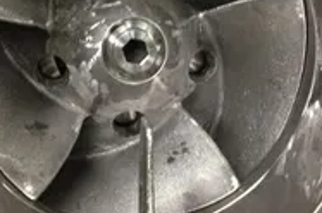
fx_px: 696
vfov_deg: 17.3
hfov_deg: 26.0
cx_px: 141
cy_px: 41
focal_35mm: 78
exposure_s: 1/20
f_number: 2.4
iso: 320
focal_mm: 4.28
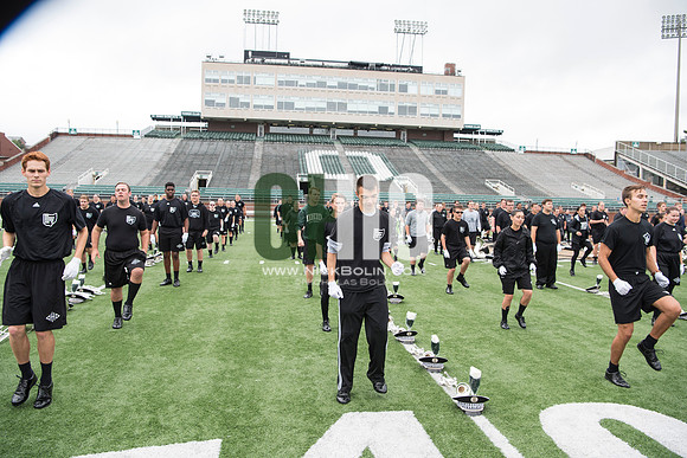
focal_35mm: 28
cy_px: 229
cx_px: 344
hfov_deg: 65.5
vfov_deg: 46.4
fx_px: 534
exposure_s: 1/500
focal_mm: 28
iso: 640
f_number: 5.6
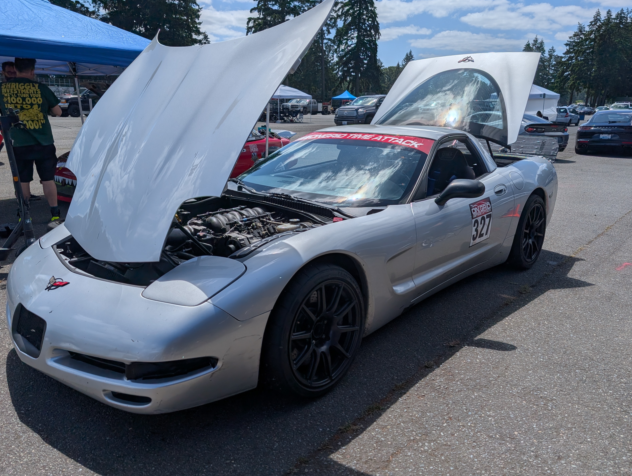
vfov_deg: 53.2
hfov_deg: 67.2
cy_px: 231
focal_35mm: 26
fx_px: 475
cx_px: 312
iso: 23
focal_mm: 6.9
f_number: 1.68
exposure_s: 1/26316
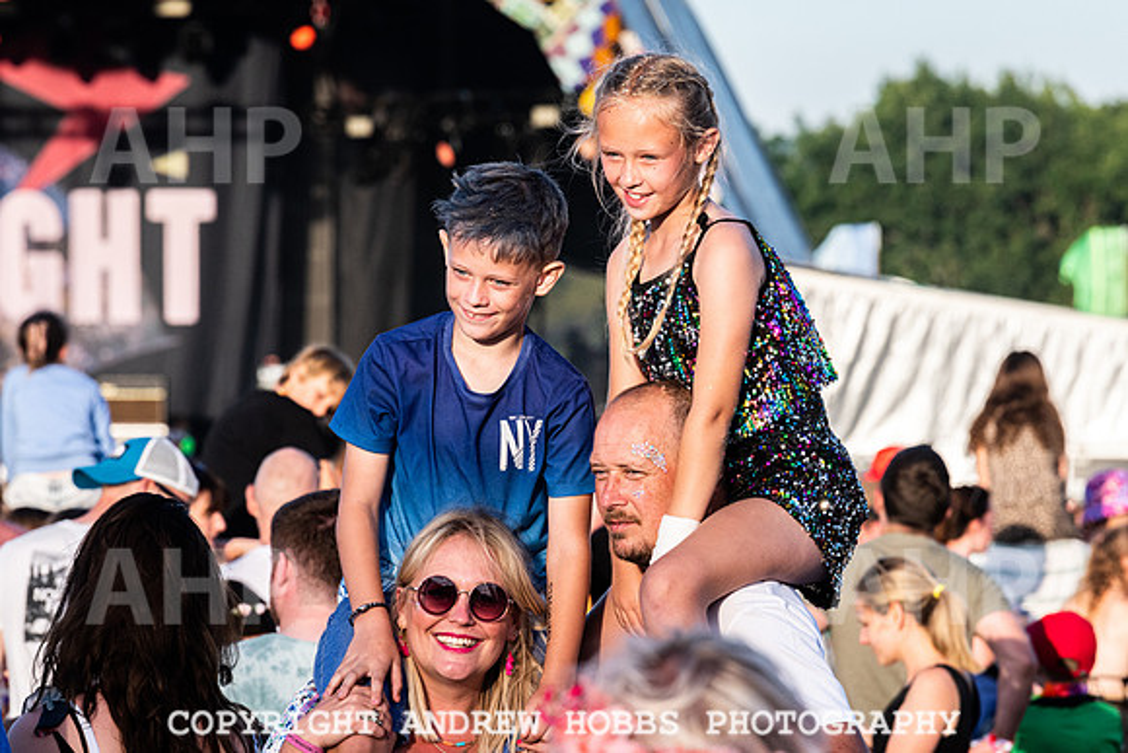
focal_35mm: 249
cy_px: 322
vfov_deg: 5.5
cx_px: 646
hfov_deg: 8.3
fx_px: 7818
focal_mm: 200
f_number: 8
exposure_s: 1/1000
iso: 640
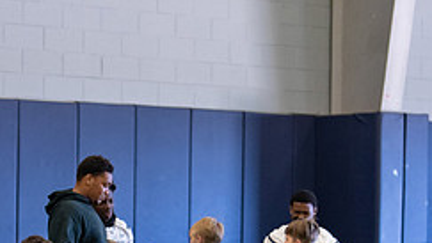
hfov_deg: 11.5
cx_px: 139
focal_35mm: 187
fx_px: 2143
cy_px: 346
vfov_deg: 6.4
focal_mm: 50
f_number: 1.2
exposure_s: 1/1000
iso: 1250
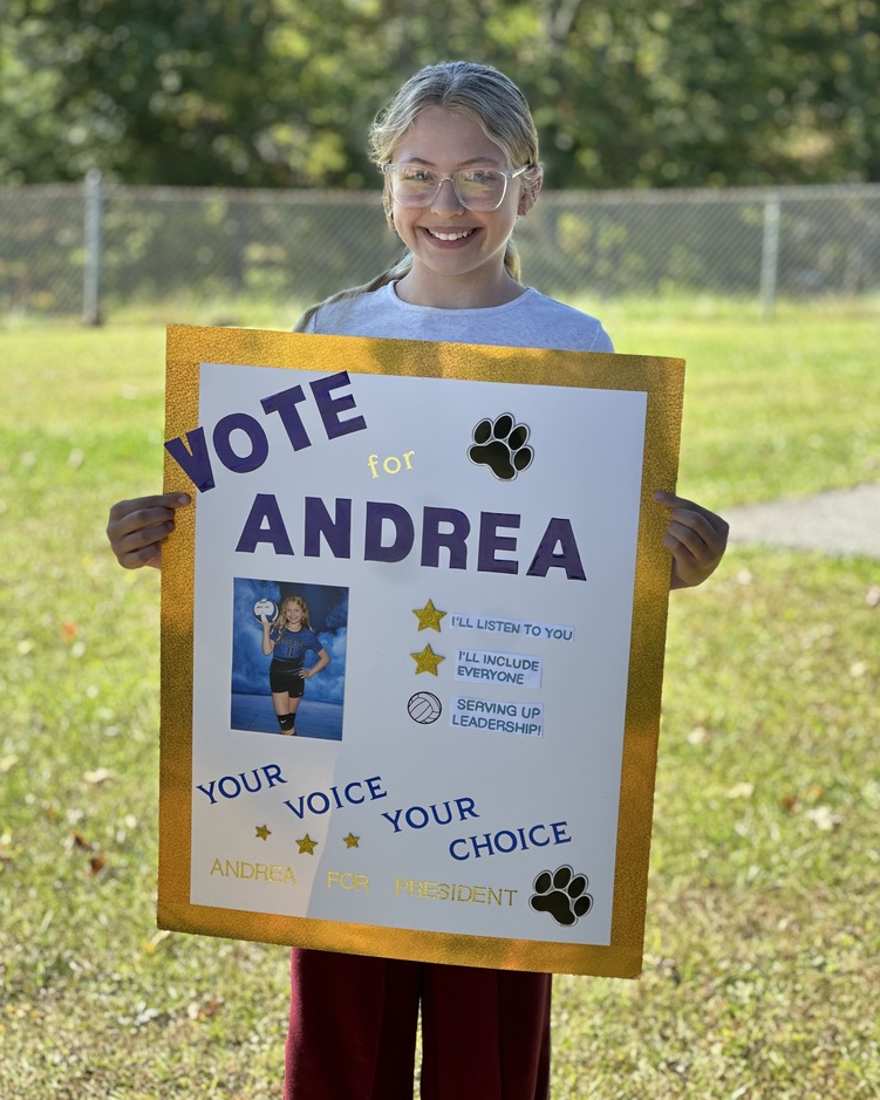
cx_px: 432
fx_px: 2670
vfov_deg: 23.3
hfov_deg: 18.7
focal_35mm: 82
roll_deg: -2.4
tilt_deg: -10.1
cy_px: 553
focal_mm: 9
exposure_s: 1/121
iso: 25
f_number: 2.8
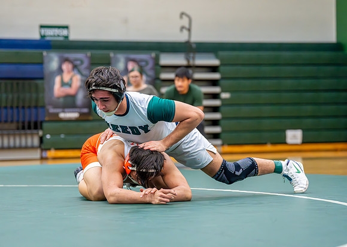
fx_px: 1205
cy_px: 132
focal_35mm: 122
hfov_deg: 16.4
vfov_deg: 11.7
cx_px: 155
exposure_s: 1/1000
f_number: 2.8
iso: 6400
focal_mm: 101
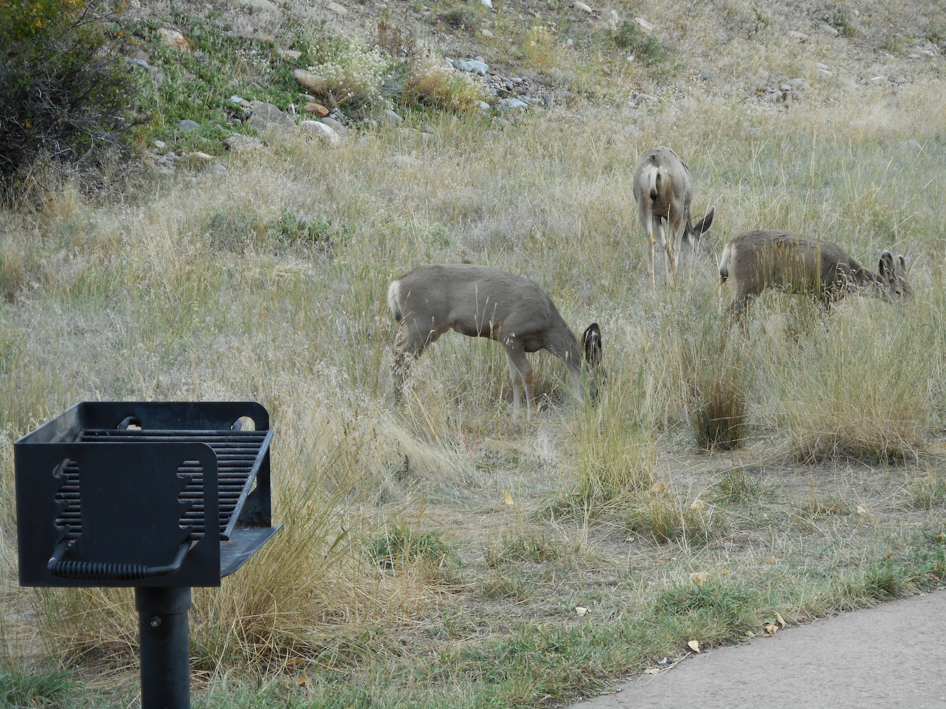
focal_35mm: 134
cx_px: 473
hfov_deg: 14.7
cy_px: 354
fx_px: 3662
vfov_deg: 11.1
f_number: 6.1
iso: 110
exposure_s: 1/60
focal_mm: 23.9
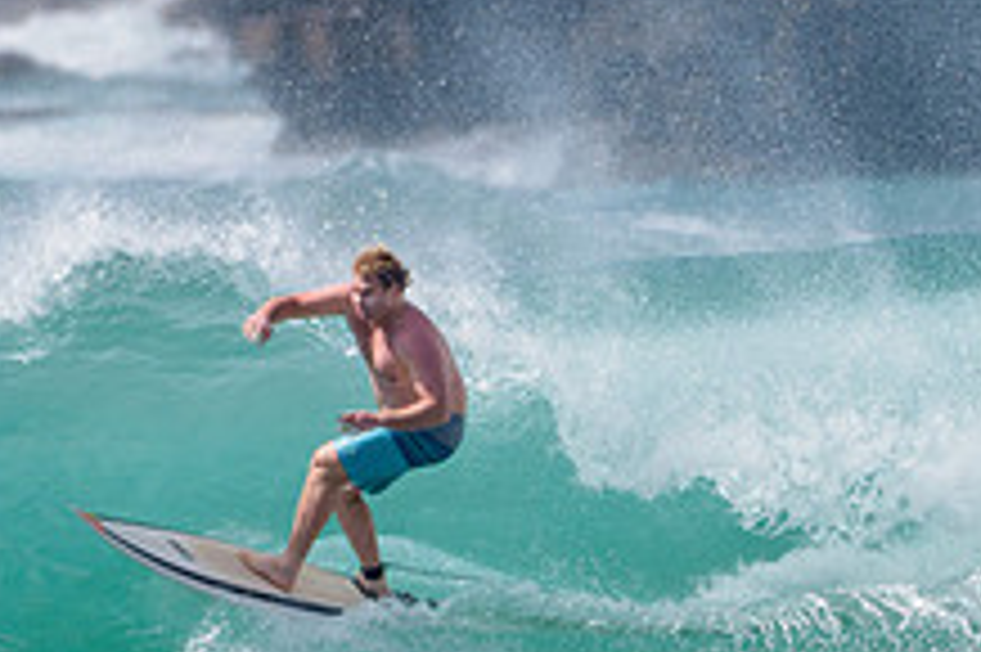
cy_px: 504
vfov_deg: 0.8
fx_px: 44437
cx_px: 381
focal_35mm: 1632
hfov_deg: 1.3
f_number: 5.6
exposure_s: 1/2000
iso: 100
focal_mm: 500
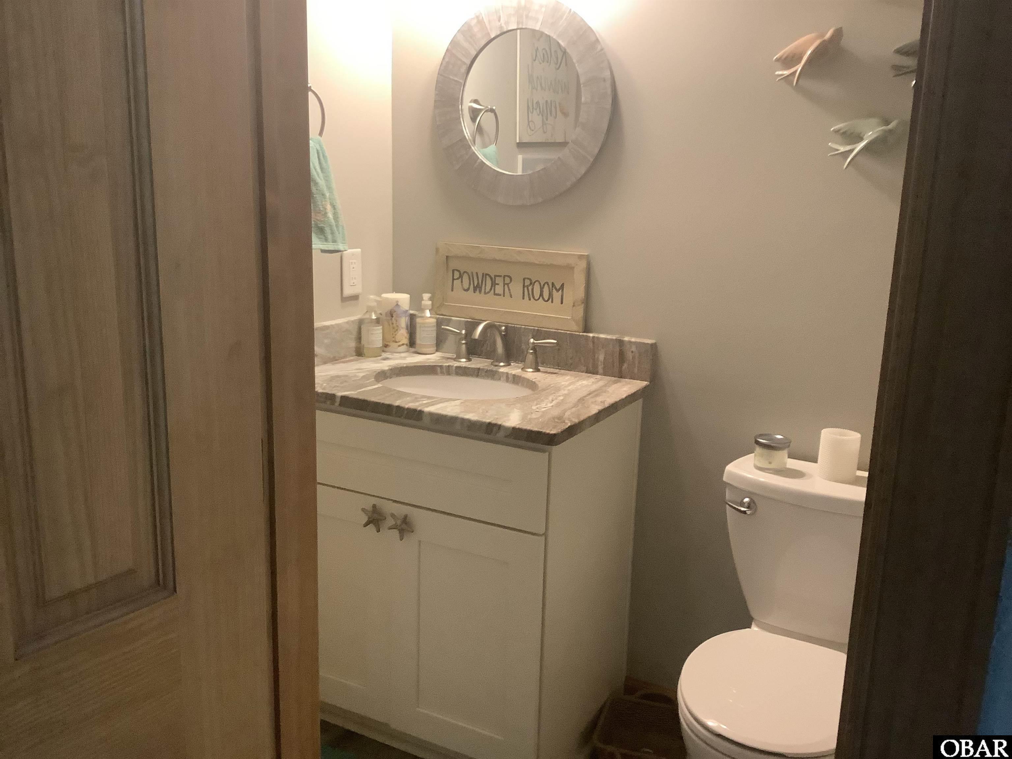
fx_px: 906
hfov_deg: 58.4
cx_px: 506
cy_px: 380
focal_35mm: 31
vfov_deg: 45.4
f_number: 2.4
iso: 320
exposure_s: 1/40
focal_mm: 3.3
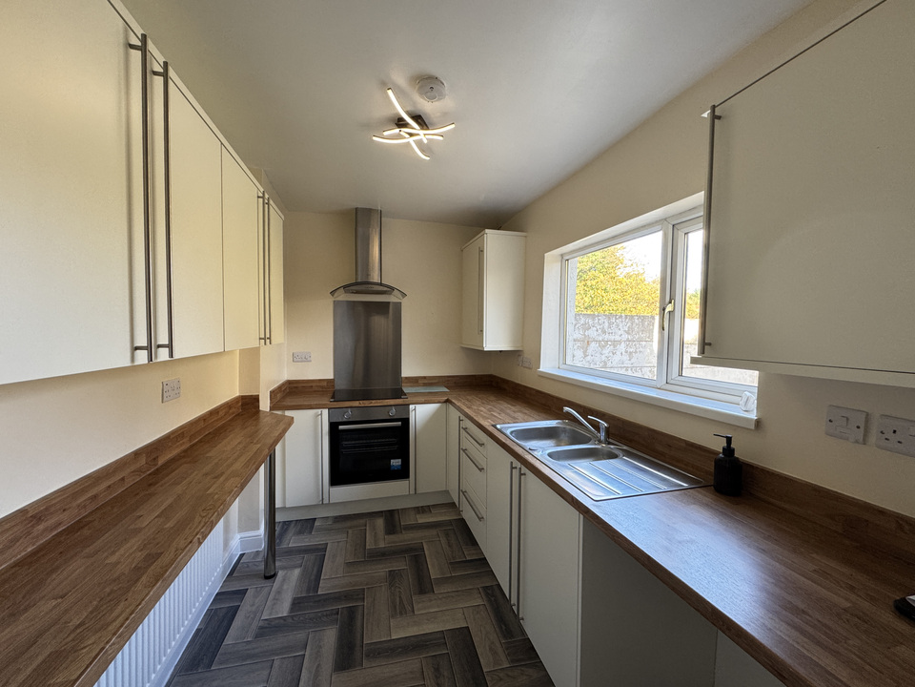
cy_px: 344
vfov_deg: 85.7
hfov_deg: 102.1
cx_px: 458
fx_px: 370
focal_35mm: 14
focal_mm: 2.22
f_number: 2.2
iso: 160
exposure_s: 1/99
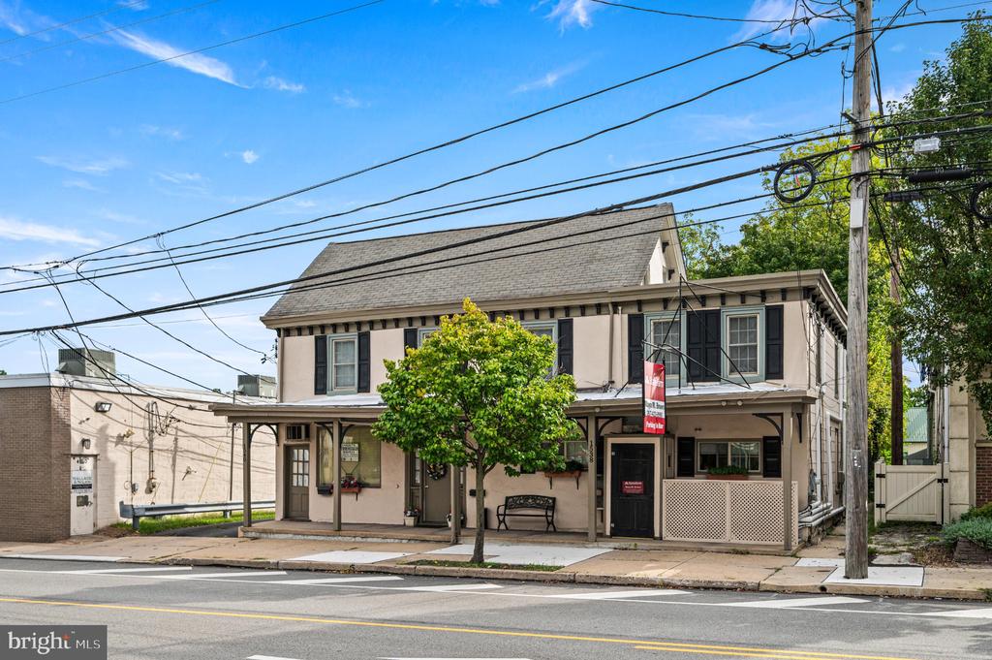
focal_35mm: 30
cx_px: 496
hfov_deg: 62.0
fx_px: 826
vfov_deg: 43.5
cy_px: 330
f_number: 8
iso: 400
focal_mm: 30
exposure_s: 1/500
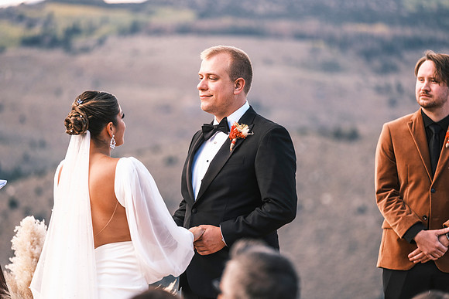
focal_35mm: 210
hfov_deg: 9.8
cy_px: 150
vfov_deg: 6.5
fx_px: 2620
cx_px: 224
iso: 400
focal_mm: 140
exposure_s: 1/480
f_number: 2.8
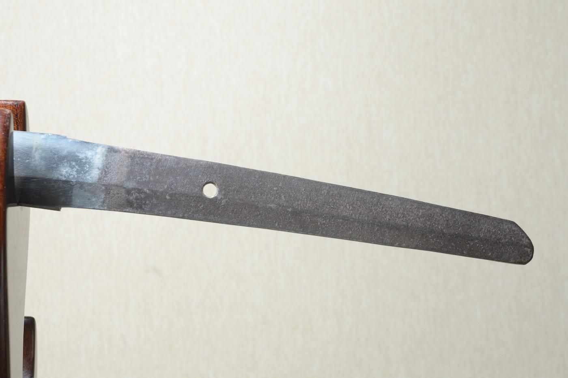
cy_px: 189
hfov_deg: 26.0
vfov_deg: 17.5
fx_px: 1230
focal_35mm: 78
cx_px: 284
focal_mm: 52
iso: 400
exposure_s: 1/1.6
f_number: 11
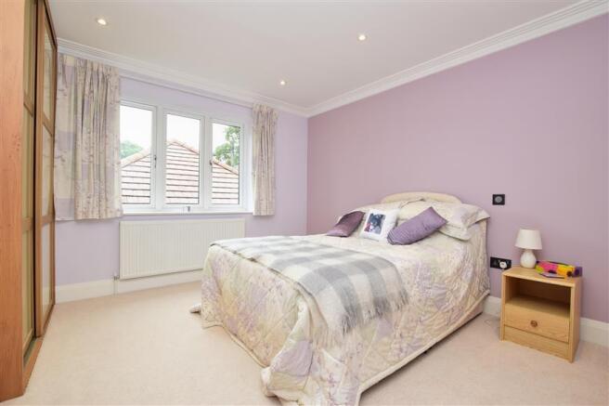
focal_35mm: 15
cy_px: 203
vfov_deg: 77.3
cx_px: 304
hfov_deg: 100.4
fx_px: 254
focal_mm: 10
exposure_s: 1/25
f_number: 10
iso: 320
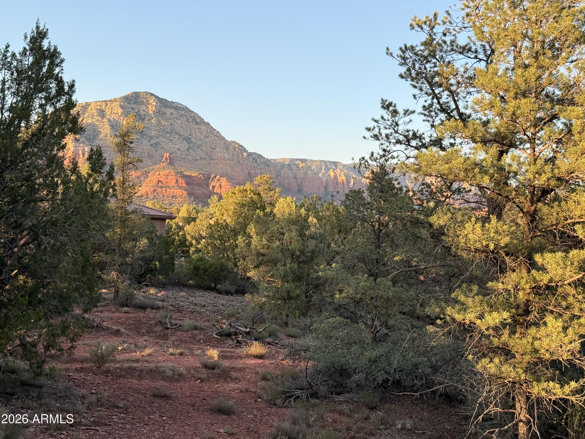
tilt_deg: +3.1
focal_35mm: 48
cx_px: 292
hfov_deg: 39.7
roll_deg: -3.3
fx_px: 811
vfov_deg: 30.3
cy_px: 220
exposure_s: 1/652
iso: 64
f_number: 1.78
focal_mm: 6.76
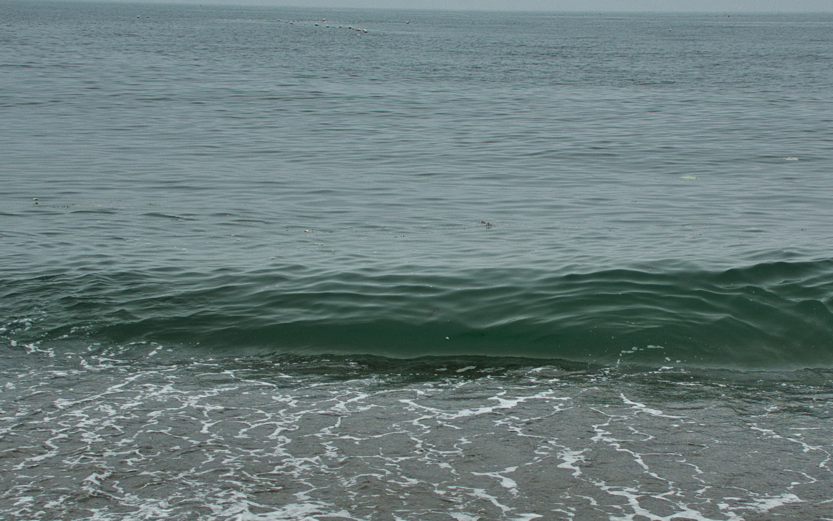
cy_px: 318
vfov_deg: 18.3
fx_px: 1612
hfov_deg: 28.9
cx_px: 480
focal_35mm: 71
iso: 125
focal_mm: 14.8
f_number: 4
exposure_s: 1/500
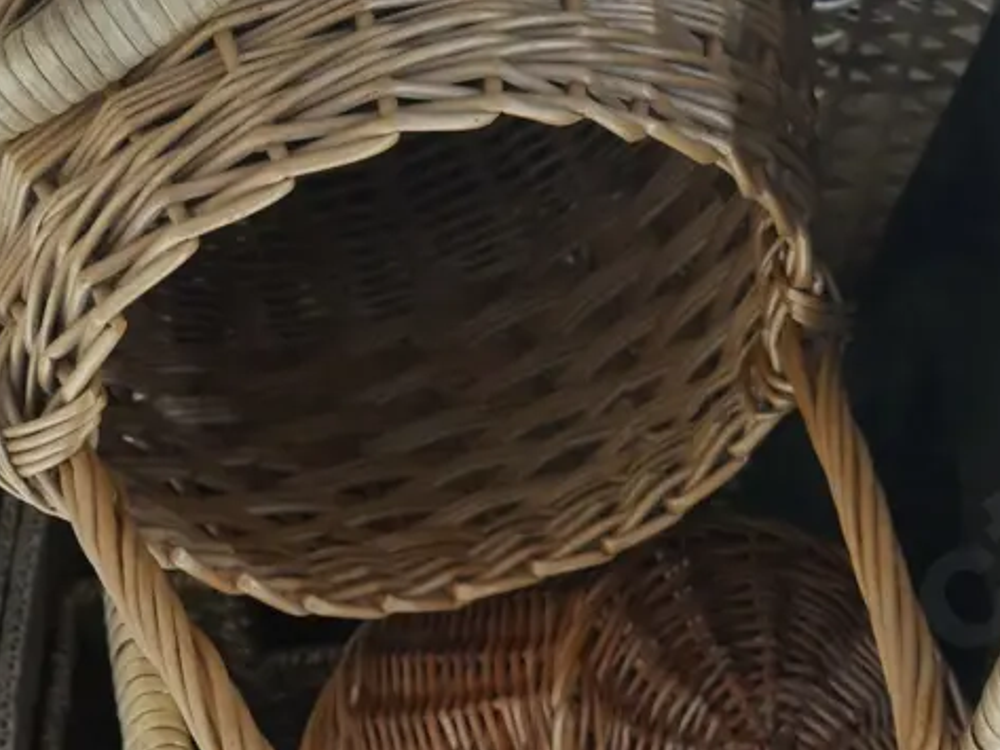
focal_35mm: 91
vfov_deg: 16.1
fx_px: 2630
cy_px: 650
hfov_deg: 21.1
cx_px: 896
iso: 3200
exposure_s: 1/30
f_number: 4.6
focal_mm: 21
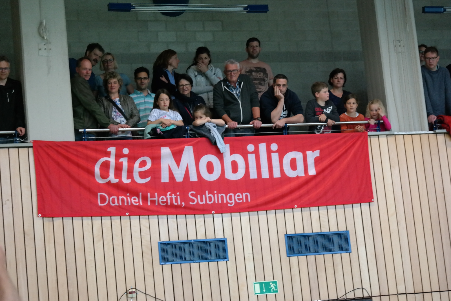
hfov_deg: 19.1
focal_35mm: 107
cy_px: 150
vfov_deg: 12.8
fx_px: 1340
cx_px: 226
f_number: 4.5
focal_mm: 70
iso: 1600
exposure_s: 1/125
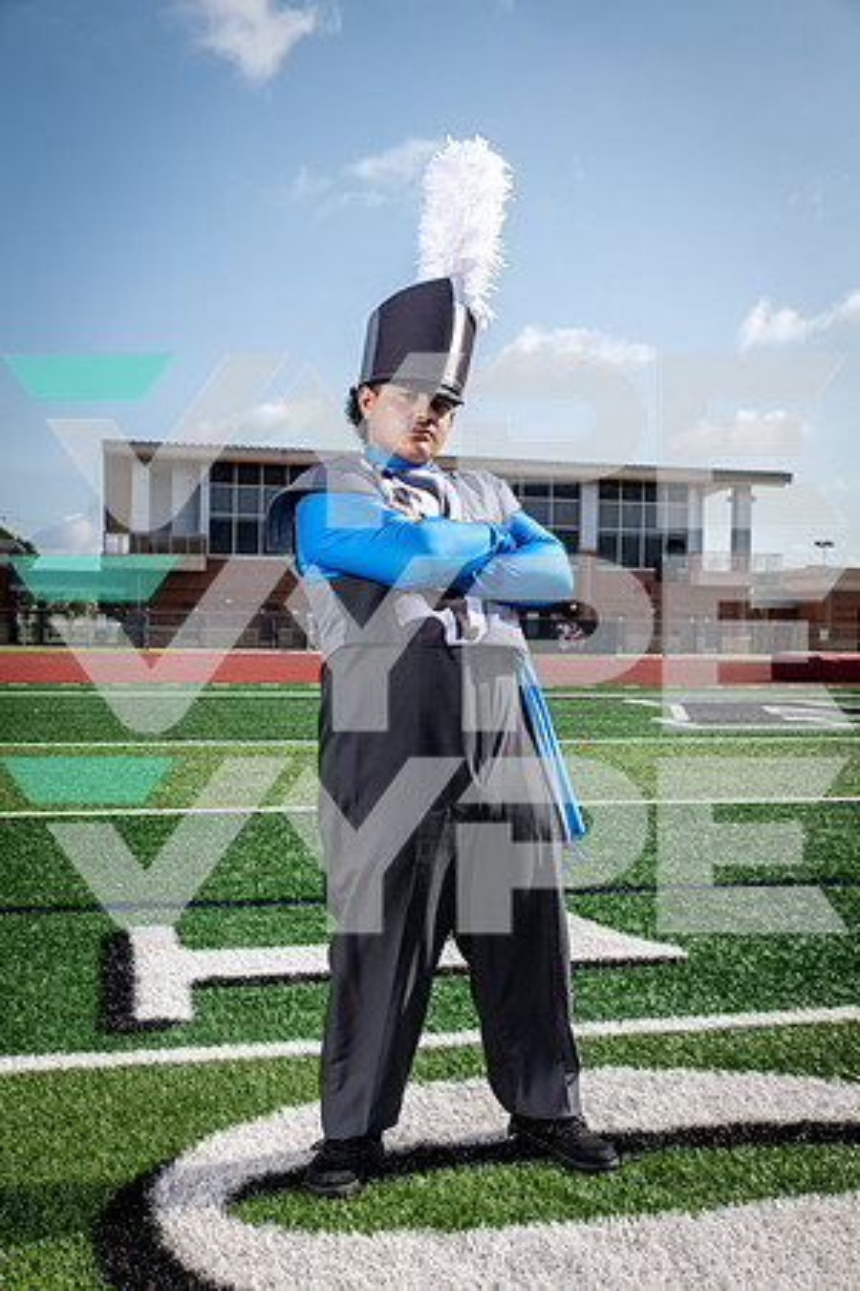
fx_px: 1290
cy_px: 646
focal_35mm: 36
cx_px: 430
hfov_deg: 36.9
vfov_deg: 53.1
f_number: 7.1
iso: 125
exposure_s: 1/400
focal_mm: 36
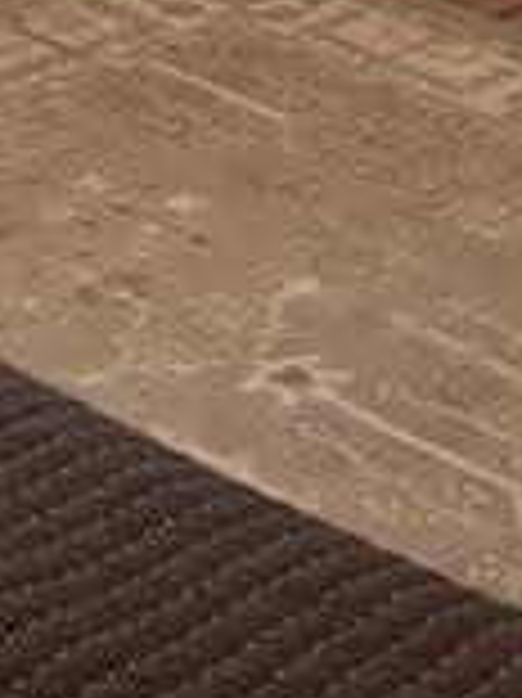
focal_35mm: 181
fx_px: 3644
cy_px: -540
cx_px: -706
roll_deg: +1.6
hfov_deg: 7.7
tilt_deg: -13.8
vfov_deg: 10.3
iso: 80
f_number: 1.8
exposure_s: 1/120
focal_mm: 3.99
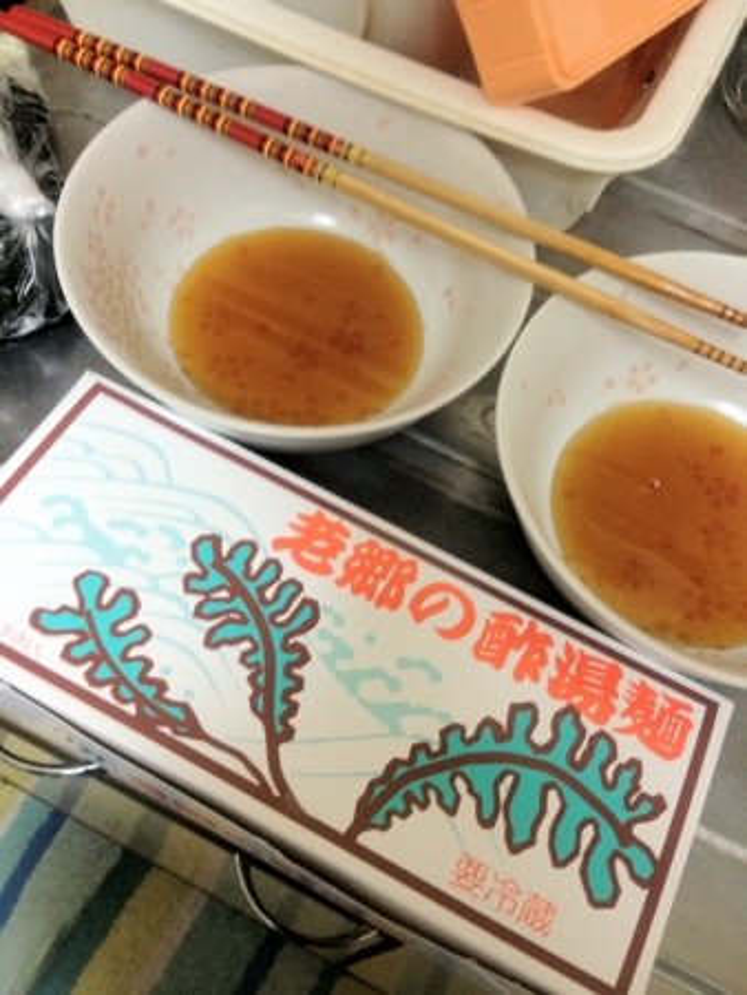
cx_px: 374
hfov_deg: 40.7
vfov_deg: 52.6
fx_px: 1006
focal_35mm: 35
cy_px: 498
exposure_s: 1/20
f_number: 2.4
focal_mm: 4.28
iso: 250
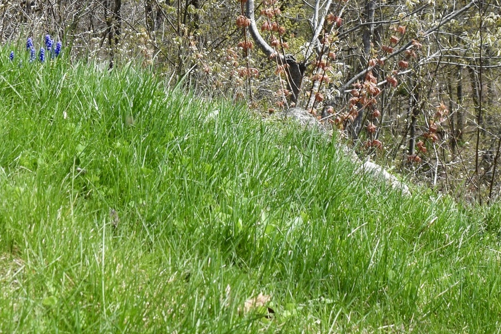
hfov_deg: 18.4
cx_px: -5
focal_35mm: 108
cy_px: -152
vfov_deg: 12.1
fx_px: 1503
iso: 200
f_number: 9
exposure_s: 1/320
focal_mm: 22
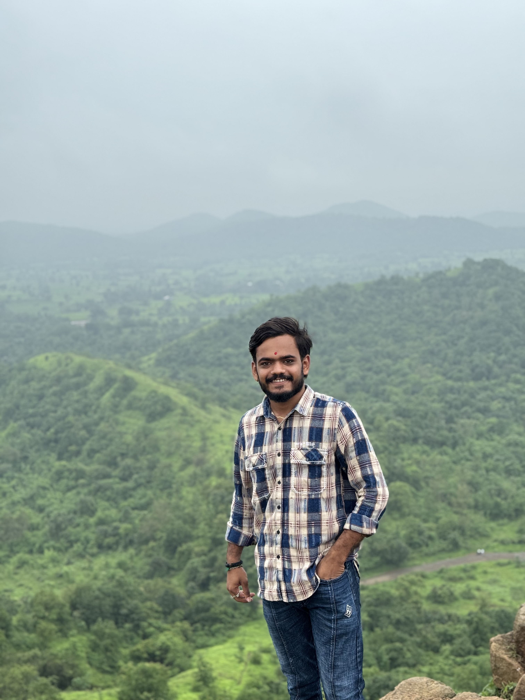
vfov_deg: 39.7
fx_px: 971
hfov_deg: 30.3
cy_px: 350
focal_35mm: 48
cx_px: 262
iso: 64
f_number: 1.78
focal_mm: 6.76
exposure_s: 1/1560
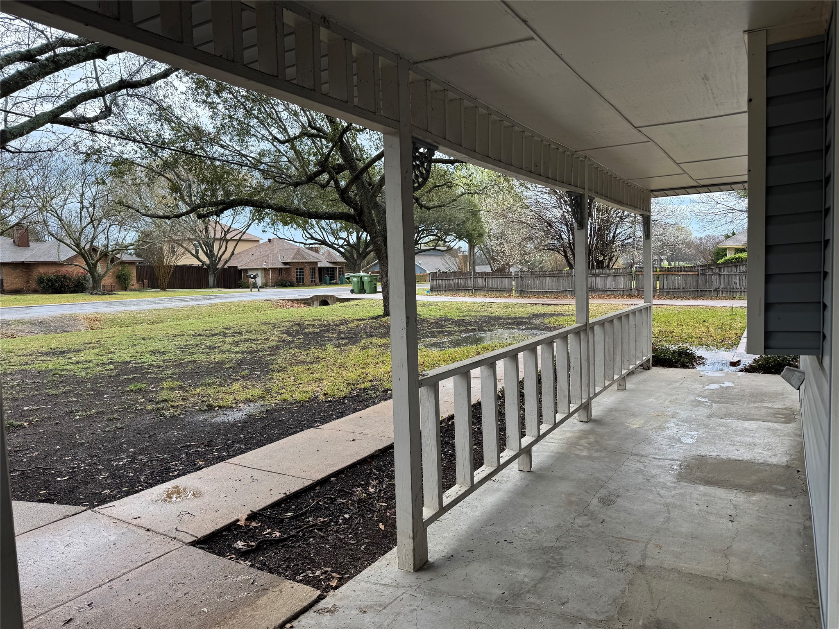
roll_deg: +1.6
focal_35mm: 24
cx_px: 420
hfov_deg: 71.6
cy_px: 314
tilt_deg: -5.2
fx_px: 582
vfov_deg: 56.8
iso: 80
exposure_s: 1/593
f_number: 1.78
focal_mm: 6.76
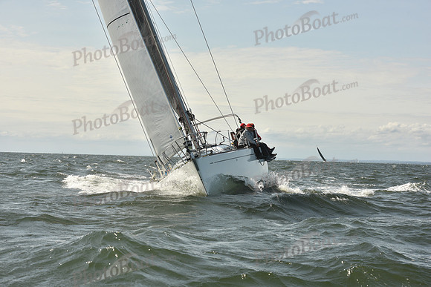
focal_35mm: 78
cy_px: 144
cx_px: 216
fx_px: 934
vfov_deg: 17.5
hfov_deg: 26.0
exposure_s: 1/800
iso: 250
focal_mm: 78
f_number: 9
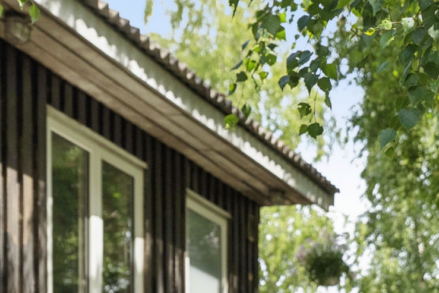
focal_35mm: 142
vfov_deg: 9.7
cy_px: 98
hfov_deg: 14.4
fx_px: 1732
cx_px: 321
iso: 500
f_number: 4
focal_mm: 35
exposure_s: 1/2000
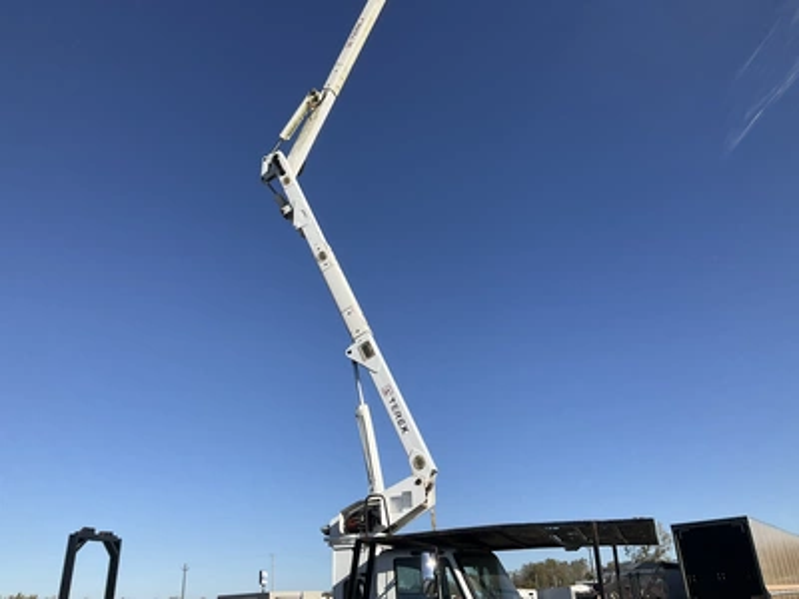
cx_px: 400
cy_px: 300
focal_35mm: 29
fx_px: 669
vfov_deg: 48.2
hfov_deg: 61.7
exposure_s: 1/2227
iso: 25
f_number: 1.8
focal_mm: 3
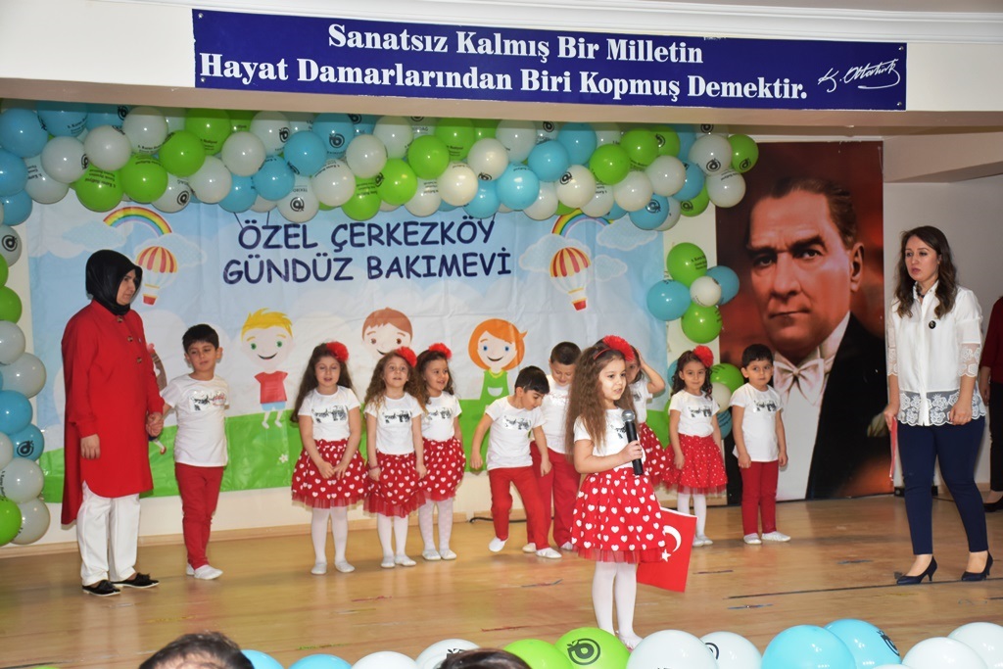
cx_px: 502
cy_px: 334
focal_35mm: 60
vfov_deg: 22.6
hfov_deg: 33.4
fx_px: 1672
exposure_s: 1/60
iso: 500
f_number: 4.5
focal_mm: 40
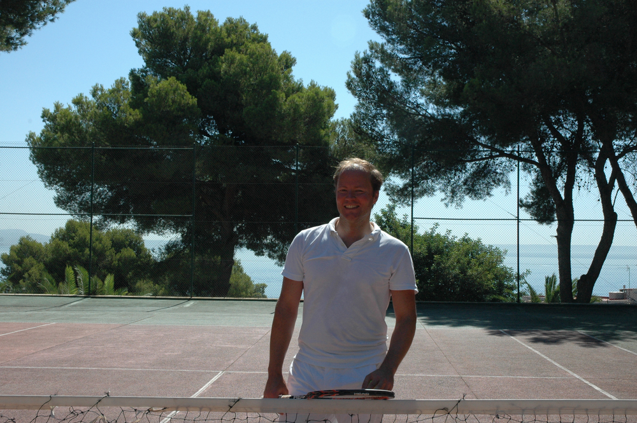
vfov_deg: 28.9
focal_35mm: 46
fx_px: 822
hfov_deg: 42.4
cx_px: 318
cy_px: 212
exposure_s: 1/500
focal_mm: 31
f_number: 11
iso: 400
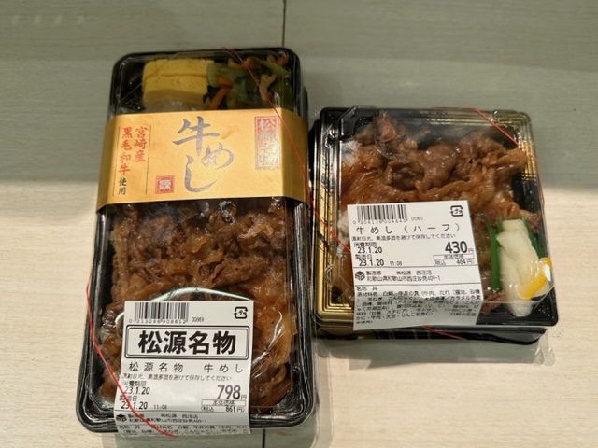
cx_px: 299
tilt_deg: -73.0
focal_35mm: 24
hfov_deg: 71.6
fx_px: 415
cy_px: 224
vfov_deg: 56.8
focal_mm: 6.86
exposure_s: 1/619
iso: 80
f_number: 1.78
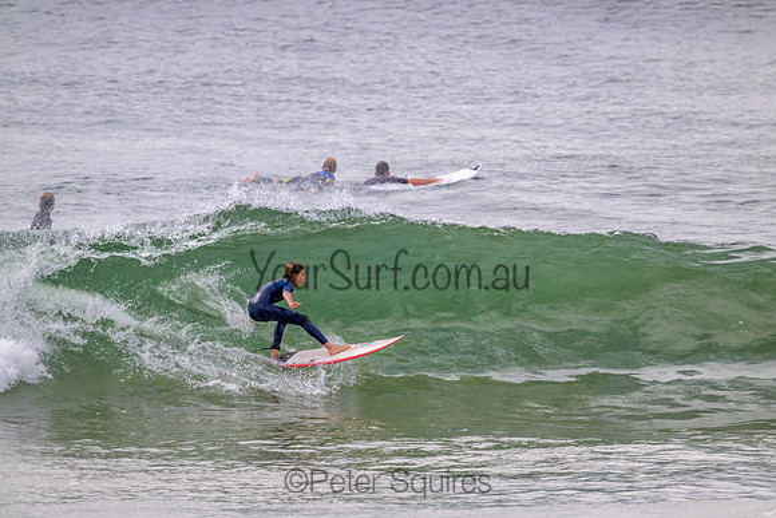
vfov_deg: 1.7
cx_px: 388
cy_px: 259
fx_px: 17248
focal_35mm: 800
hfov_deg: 2.6
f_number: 11
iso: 1600
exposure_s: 1/2000
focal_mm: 800
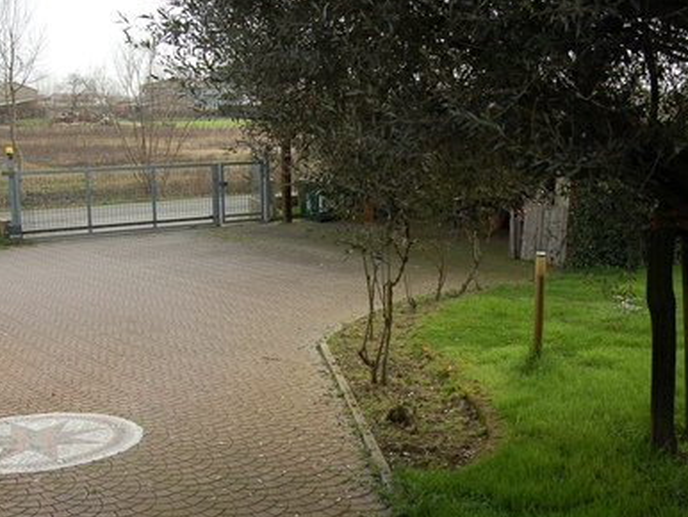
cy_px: 303
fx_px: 855
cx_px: 394
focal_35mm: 43
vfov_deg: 33.6
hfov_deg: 43.7
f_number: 8
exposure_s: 1/250
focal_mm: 18
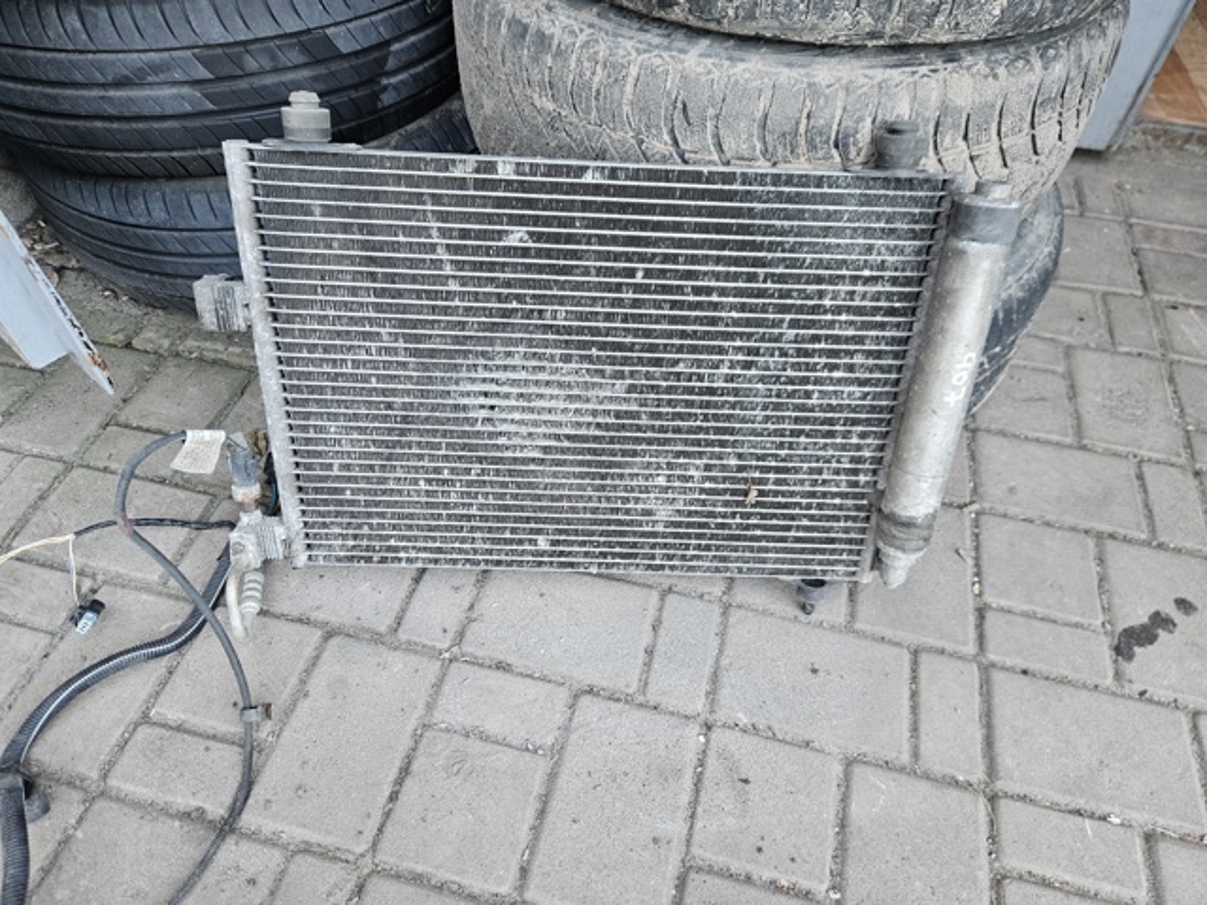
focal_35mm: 23
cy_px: 452
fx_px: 802
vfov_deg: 58.9
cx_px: 604
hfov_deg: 73.9
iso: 320
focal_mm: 5.4
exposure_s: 1/142
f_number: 1.8
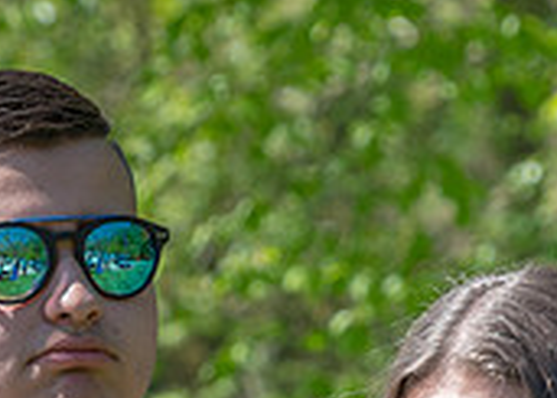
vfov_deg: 2.4
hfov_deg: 3.4
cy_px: 568
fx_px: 9282
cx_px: -9
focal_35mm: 587
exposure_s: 1/200
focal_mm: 110
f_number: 8
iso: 100
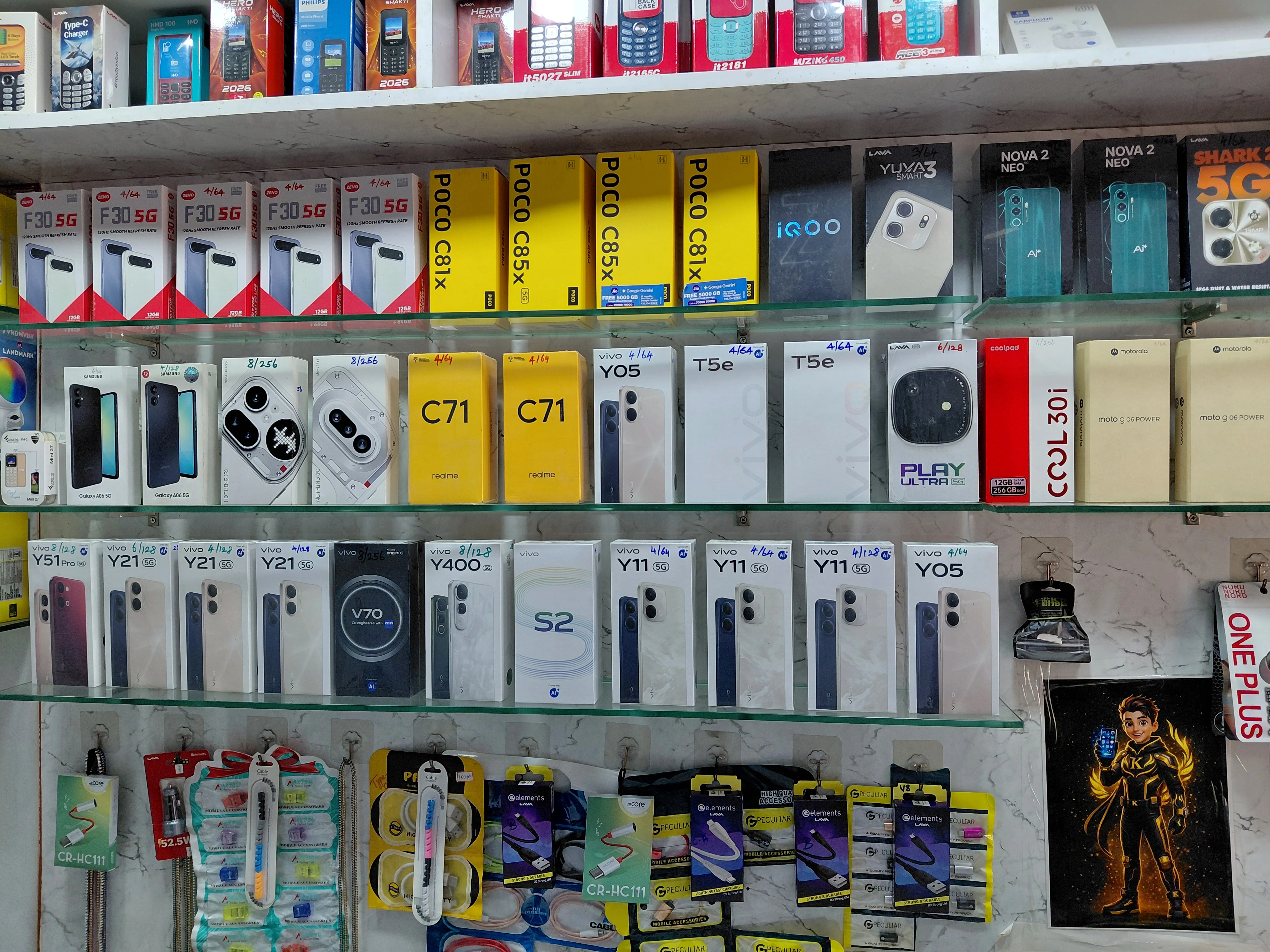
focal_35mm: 25
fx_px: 917
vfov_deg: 54.9
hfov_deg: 69.4
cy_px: 476
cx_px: 635
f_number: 1.8
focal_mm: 4.69
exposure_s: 1/100
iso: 100
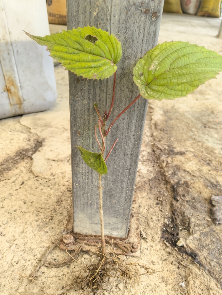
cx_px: 111
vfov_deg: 65.3
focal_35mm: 27
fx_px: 231
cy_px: 148
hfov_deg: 51.3
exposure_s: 1/100
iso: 80
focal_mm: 5.75
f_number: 2
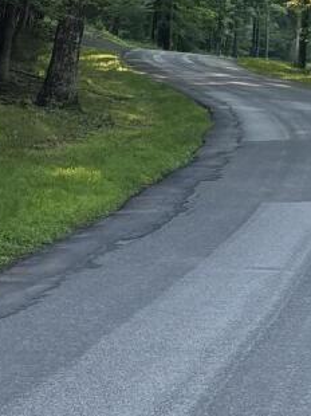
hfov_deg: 8.6
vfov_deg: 10.7
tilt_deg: +11.9
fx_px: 2015
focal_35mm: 168
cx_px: 471
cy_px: -444
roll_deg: -1.4
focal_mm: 5.96
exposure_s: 1/402
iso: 50
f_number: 1.6
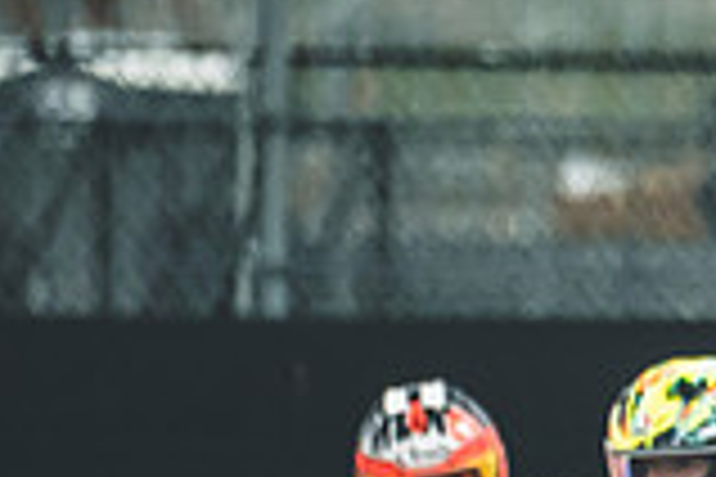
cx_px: 1292
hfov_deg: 0.9
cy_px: 763
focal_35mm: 2193
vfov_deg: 0.6
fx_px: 43613
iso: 1600
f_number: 5.6
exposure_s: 1/1250
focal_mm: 400
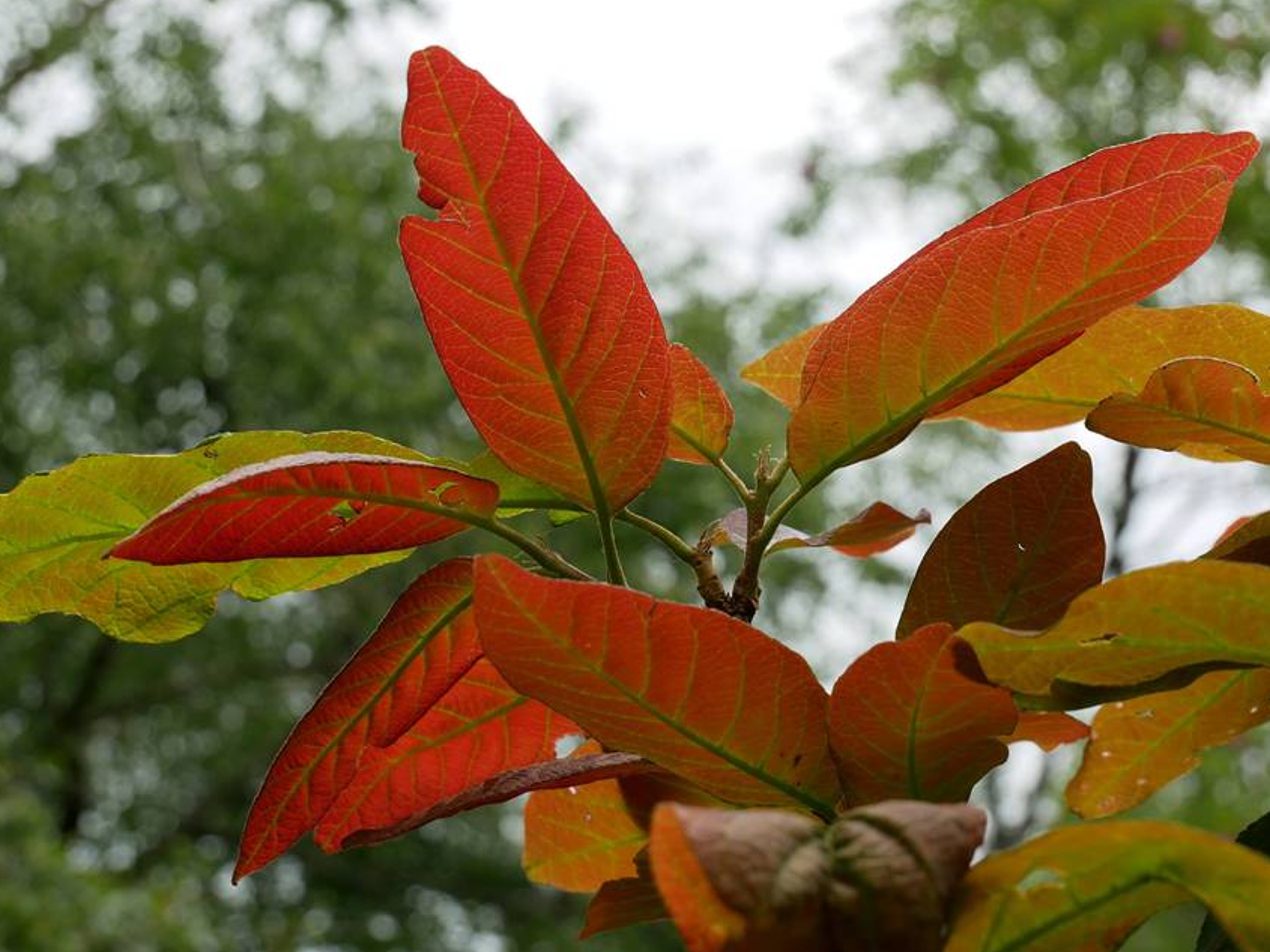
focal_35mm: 80
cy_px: 446
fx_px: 2935
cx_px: 603
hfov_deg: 24.4
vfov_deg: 18.4
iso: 200
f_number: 7.1
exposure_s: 1/250
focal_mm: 33
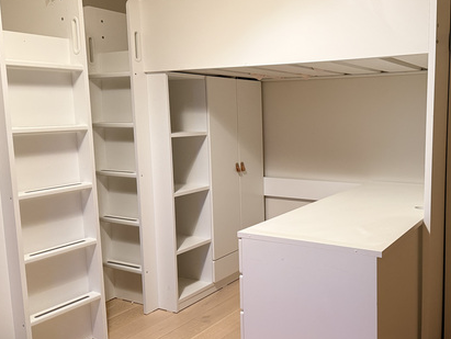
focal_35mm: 35
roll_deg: +1.0
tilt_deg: -6.6
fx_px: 456
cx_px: 316
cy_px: 169
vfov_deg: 40.8
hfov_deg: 51.2
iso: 320
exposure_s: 1/50
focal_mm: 6.76
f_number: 1.78
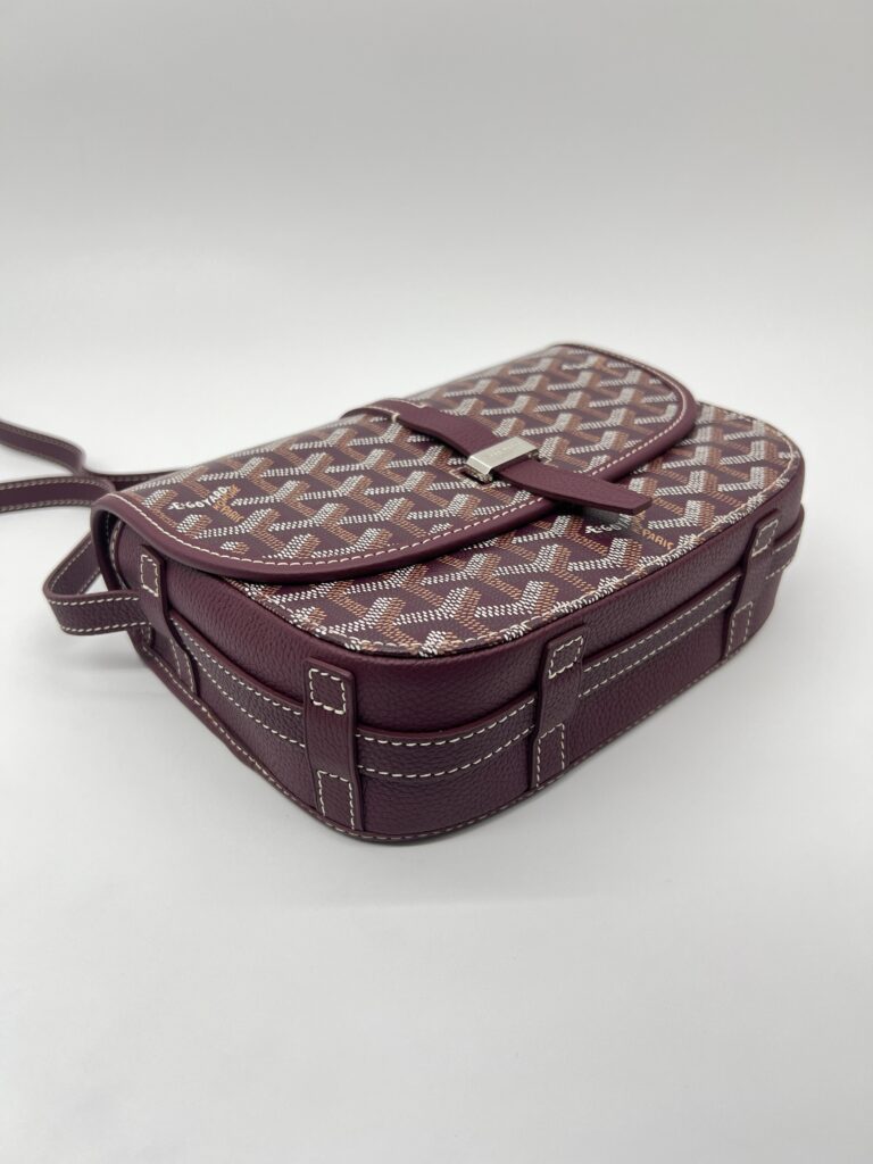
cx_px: 436
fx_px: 874
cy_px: 582
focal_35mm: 26
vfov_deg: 67.3
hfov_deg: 53.1
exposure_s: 1/100
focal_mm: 5.7
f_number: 1.5
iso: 32
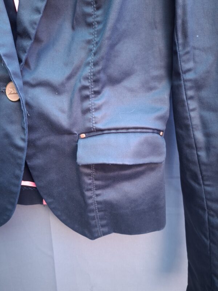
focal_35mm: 23
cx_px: 109
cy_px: 146
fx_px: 193
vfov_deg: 73.9
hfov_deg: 58.9
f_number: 1.8
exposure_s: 1/50
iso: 320
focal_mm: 5.54
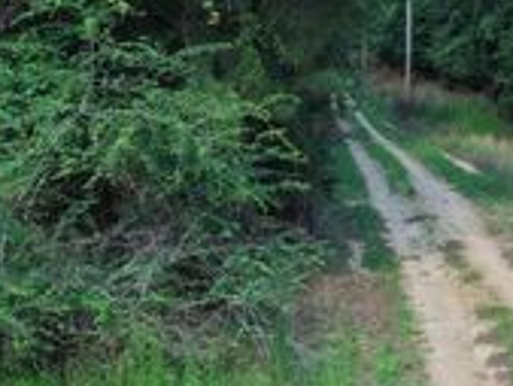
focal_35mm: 71
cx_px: 674
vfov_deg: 20.5
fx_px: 1053
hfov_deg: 23.9
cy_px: 84
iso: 100
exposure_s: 1/30
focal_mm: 8.67
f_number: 1.8
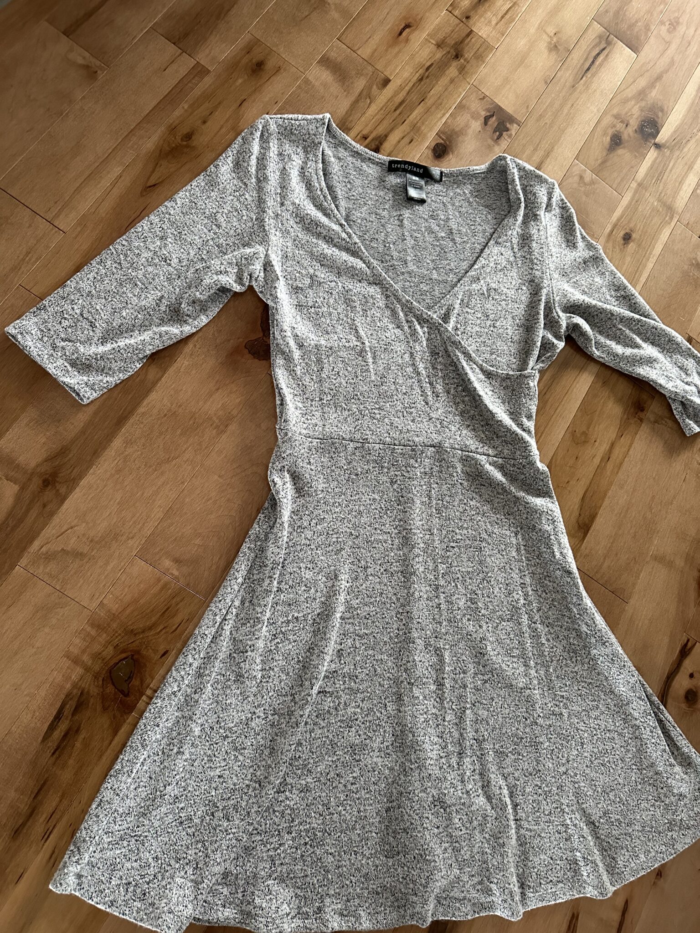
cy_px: 466
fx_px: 647
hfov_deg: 56.8
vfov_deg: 71.6
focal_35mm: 24
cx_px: 350
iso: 640
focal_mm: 6.86
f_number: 1.78
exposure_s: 1/60
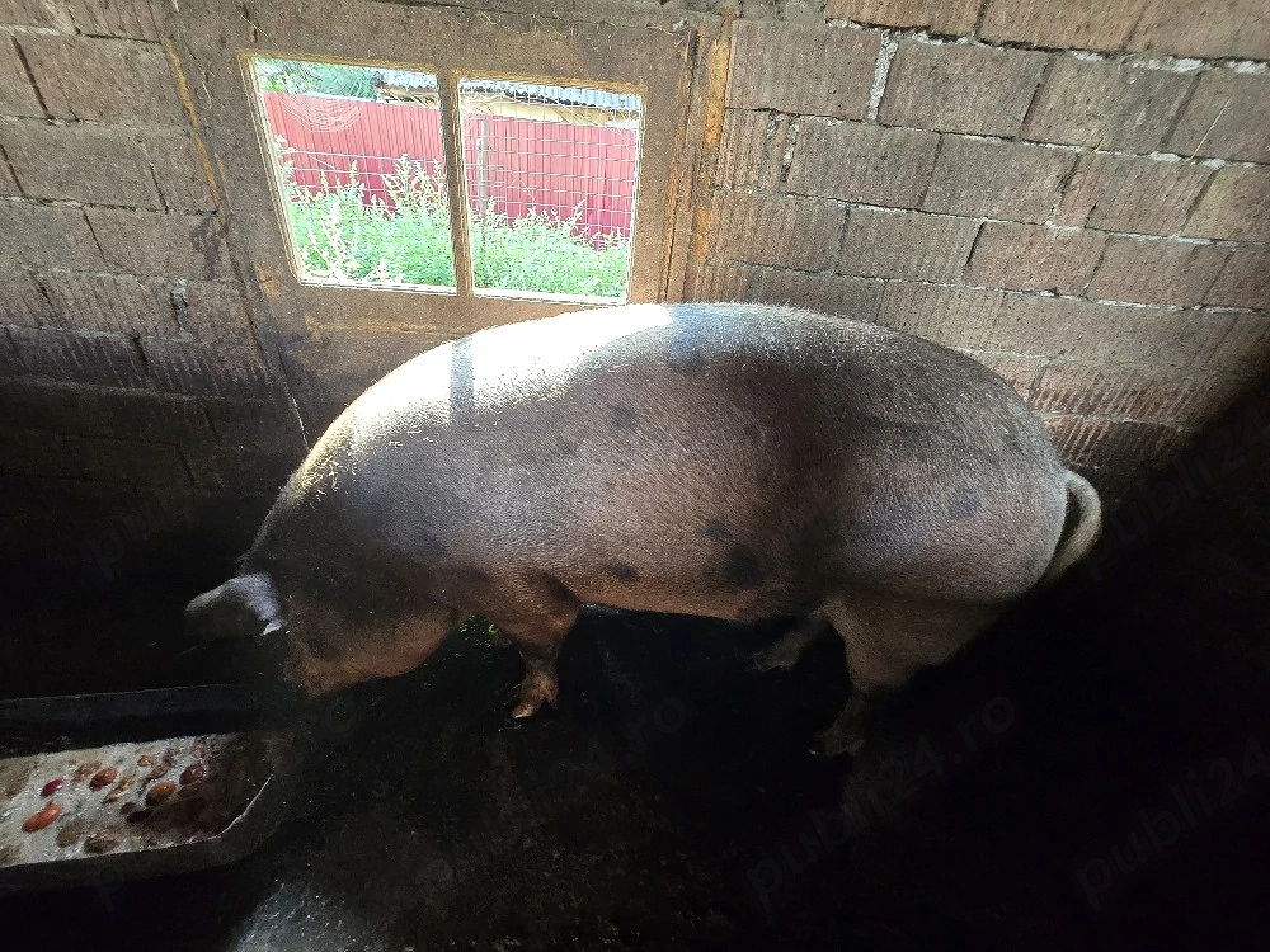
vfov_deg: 89.9
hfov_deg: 106.2
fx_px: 477
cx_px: 635
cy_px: 476
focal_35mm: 13
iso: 320
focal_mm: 2.2
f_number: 2.2
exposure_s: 1/60.2
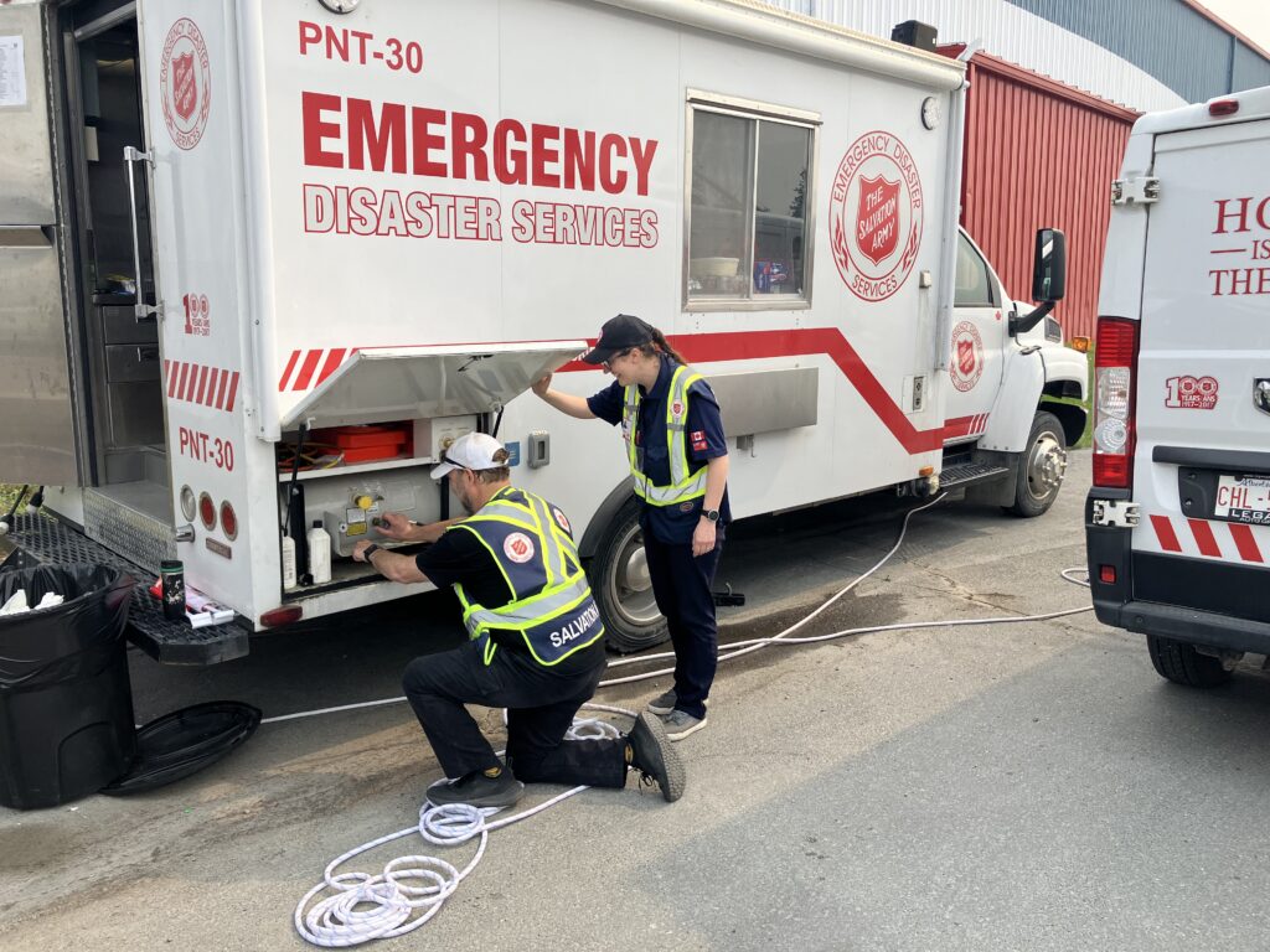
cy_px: 476
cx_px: 635
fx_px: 1027
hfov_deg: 63.4
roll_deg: -0.5
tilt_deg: -7.9
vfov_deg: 49.7
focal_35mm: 28
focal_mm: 3.99
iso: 32
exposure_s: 1/1215
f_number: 1.8
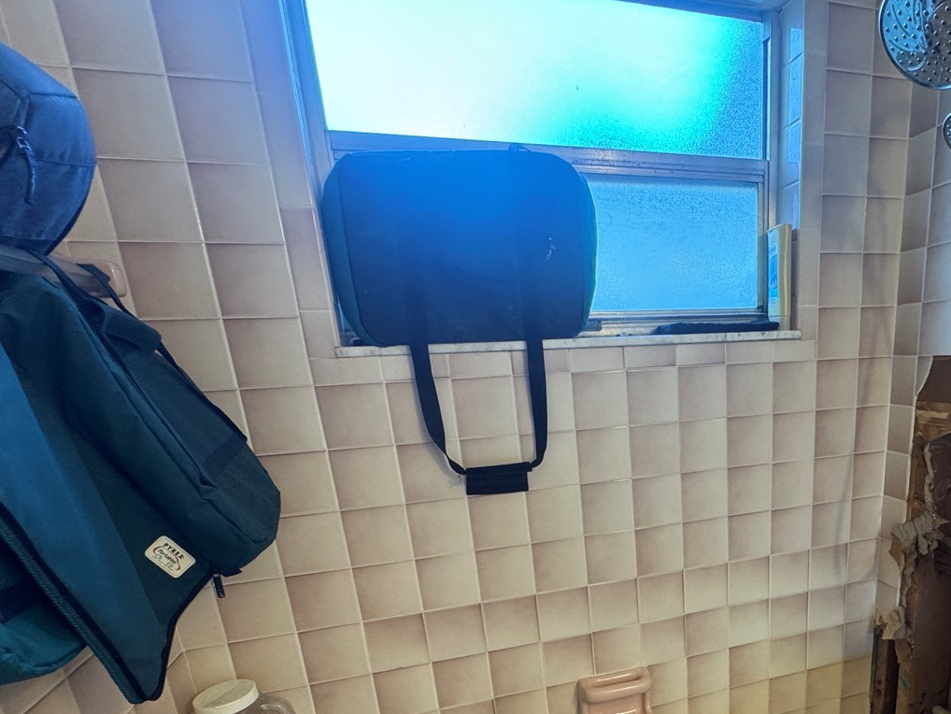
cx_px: 661
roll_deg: +2.0
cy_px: 524
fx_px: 605
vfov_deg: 58.3
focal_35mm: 22
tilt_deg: -16.3
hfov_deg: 73.2
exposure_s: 1/60
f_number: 2.2
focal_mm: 2.22
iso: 200
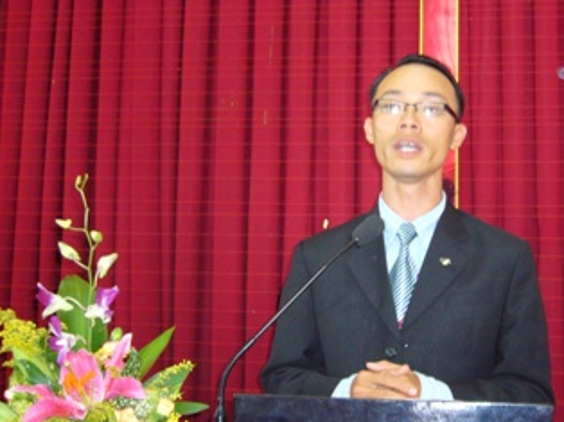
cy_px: 237
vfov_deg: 29.0
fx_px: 814
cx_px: 370
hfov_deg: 37.8
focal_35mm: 50
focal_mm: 5.8
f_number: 2.8
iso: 160
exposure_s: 1/8
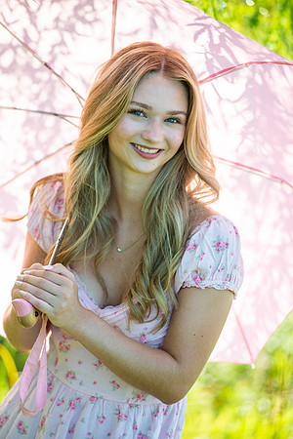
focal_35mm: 155
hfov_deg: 8.9
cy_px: 220
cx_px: 146
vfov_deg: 13.2
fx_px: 1892
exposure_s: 1/1000
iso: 160
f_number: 4
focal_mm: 155
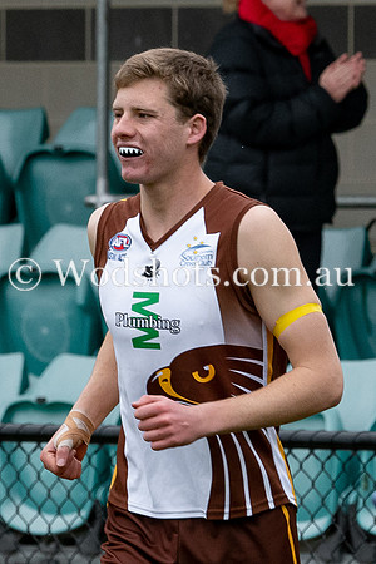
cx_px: 275
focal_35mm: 809
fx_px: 12670
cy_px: 277
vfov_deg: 2.6
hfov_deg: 1.7
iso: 720
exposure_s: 1/800
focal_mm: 135
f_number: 5
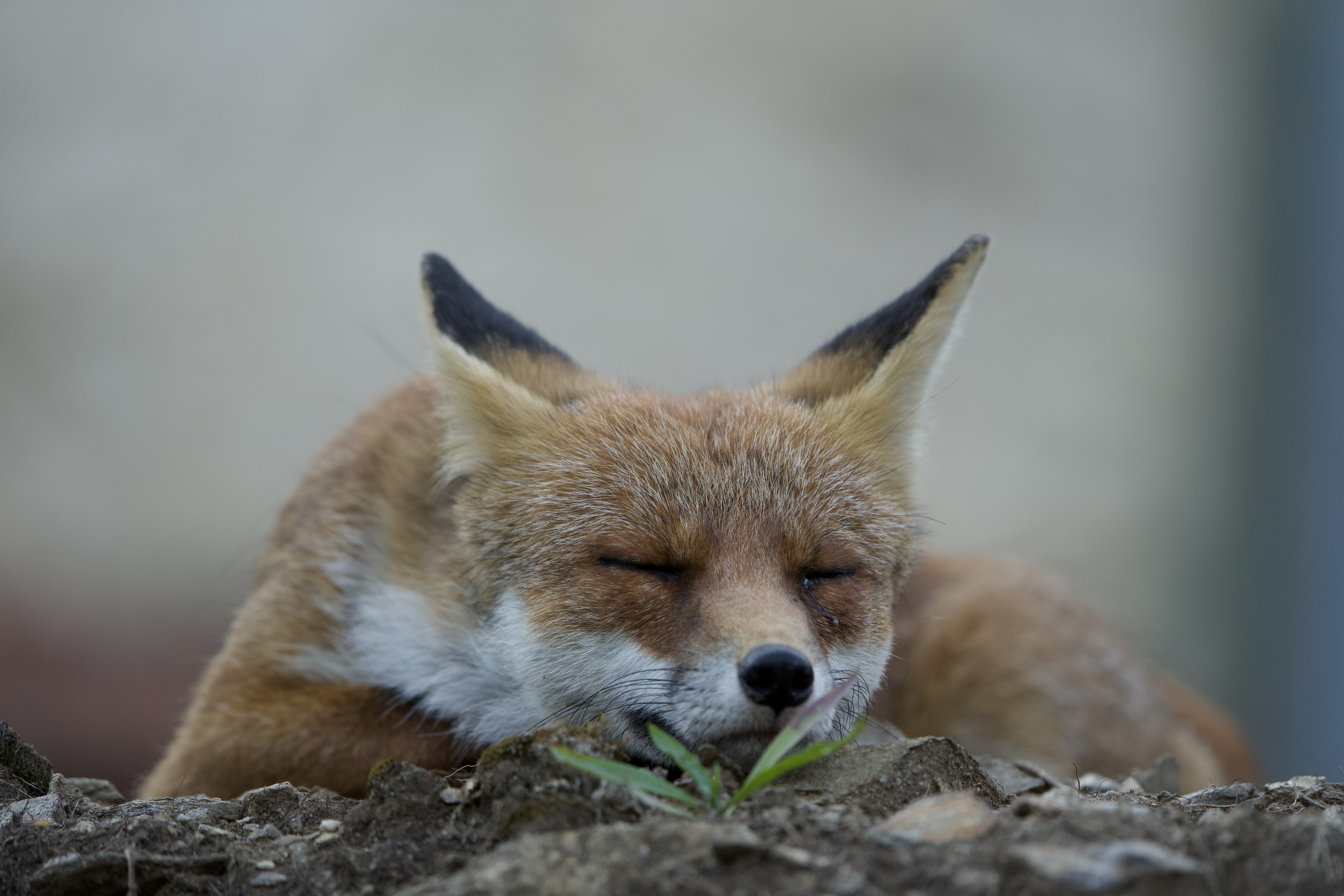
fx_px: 16724
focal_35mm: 448
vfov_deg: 3.1
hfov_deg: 4.6
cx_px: 672
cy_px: 448
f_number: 6.3
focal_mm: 448
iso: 800
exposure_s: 1/320
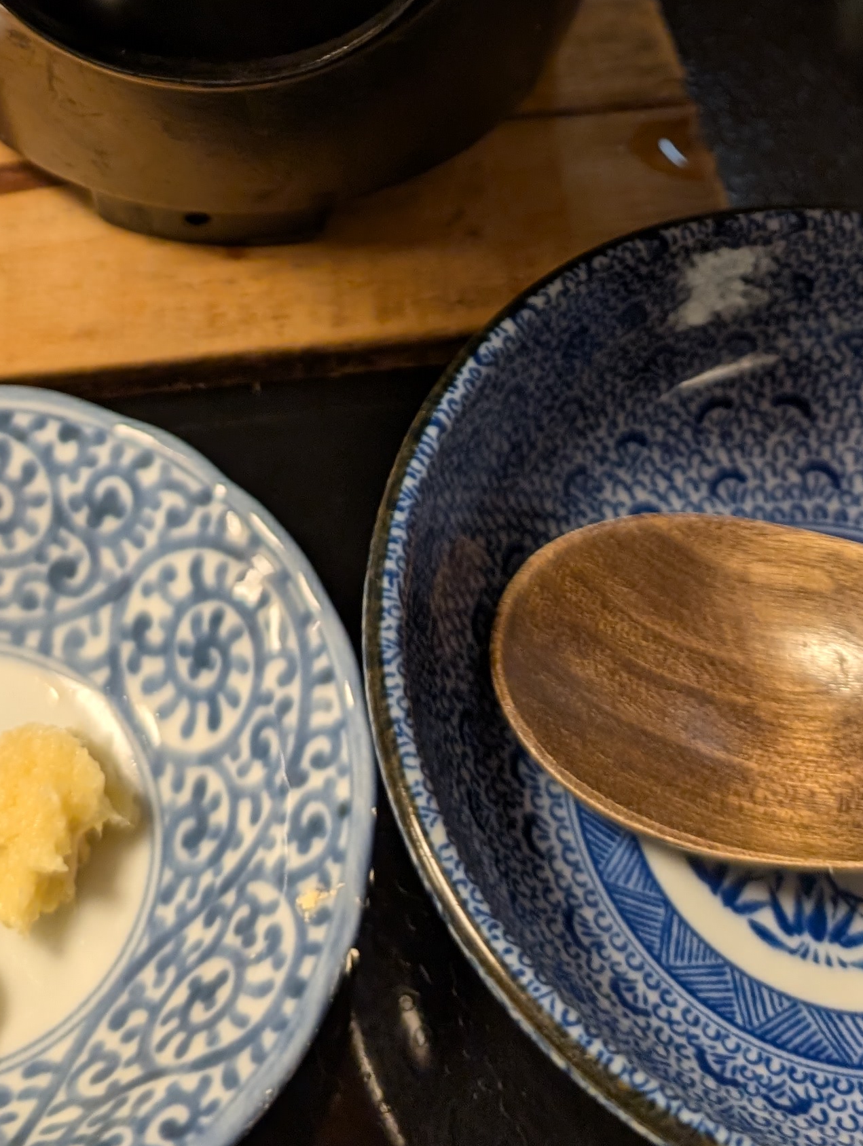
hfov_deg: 25.3
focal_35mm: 58
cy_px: -96
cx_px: 386
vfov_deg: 30.0
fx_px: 1923
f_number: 1.68
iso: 25
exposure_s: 1/50
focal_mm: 6.9
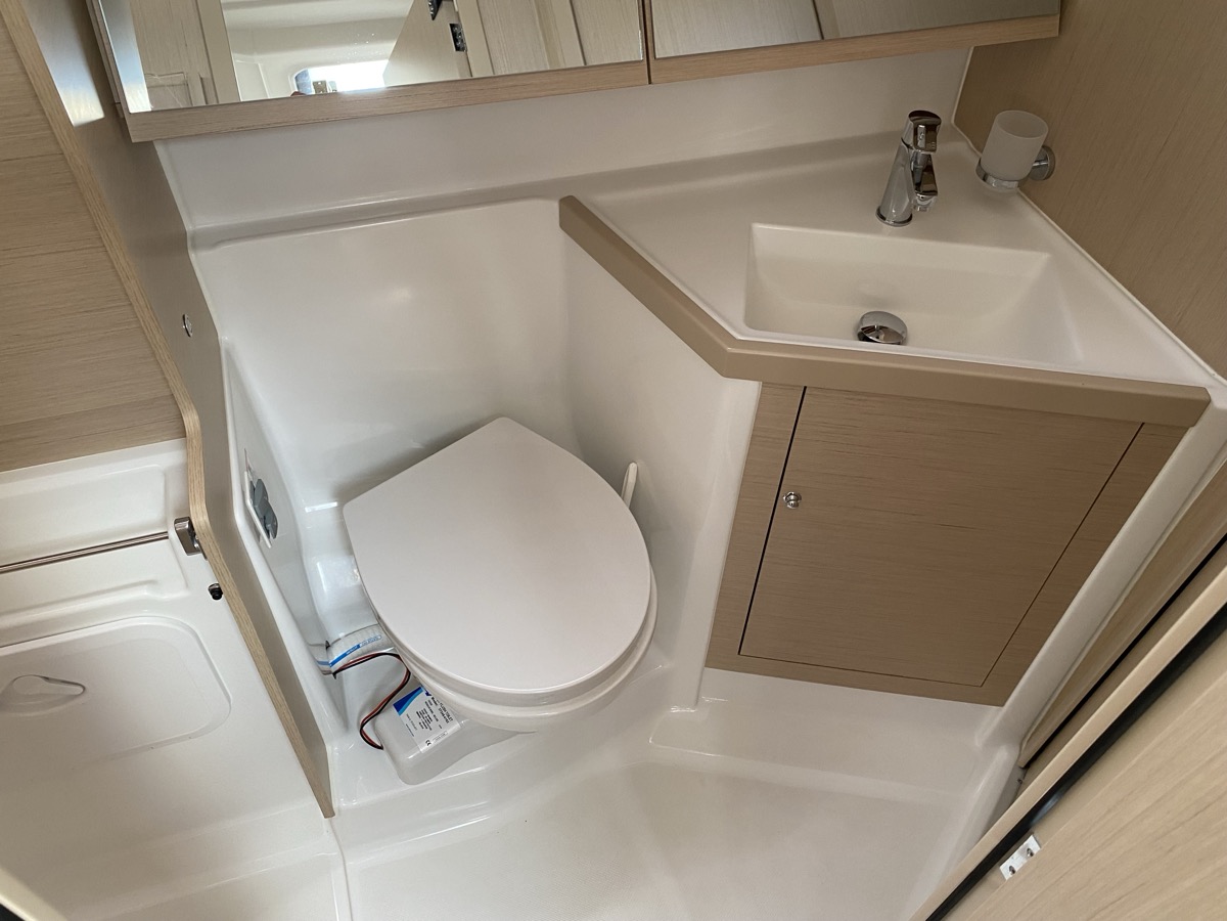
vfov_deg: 53.1
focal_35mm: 26
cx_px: 614
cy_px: 460
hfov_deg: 67.3
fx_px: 922
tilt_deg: -48.4
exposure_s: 1/60
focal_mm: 4.25
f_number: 1.8
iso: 125
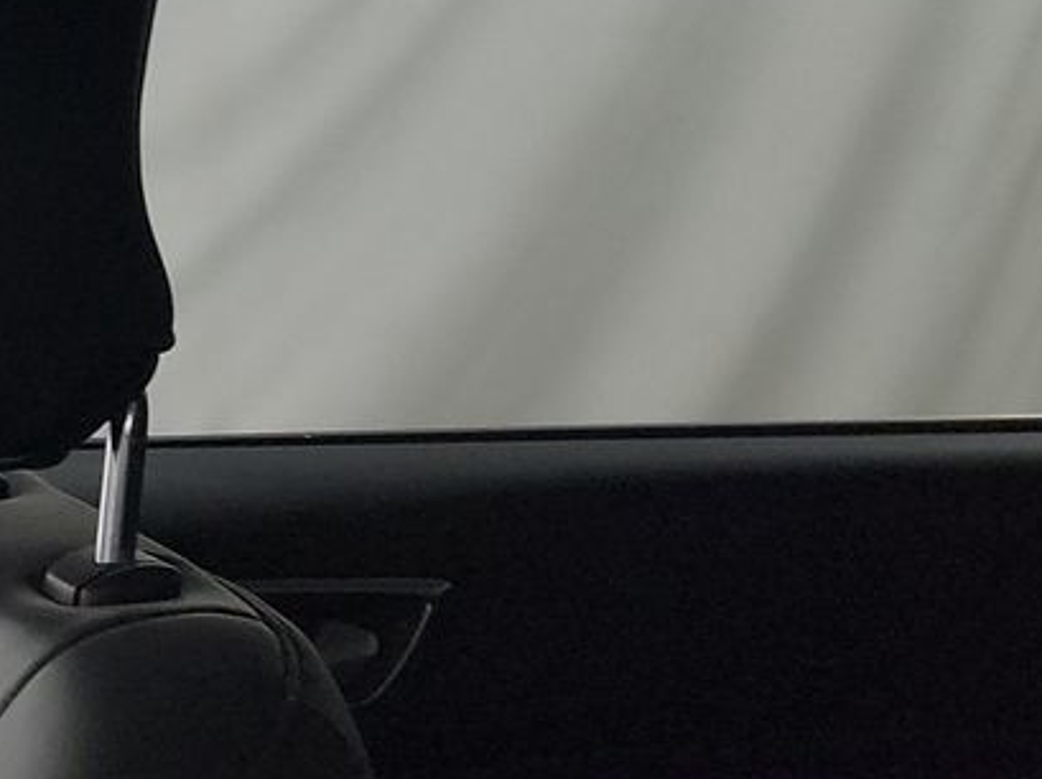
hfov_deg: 17.7
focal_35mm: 94
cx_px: -716
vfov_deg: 15.3
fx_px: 2827
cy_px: -53
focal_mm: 6.7
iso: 543
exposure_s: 1/59
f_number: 1.8
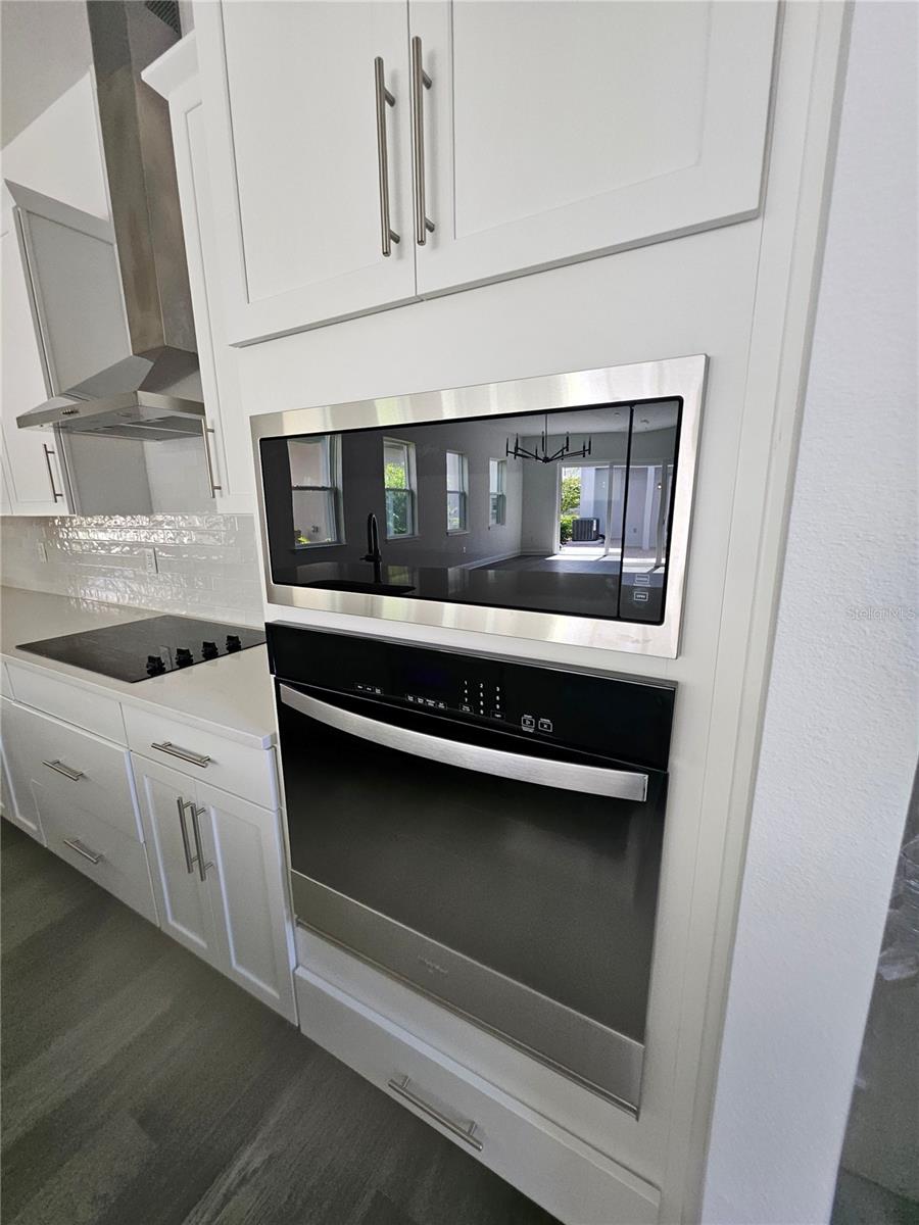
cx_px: 460
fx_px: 460
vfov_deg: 106.2
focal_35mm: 13
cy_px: 612
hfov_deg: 89.9
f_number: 2.2
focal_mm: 1.74
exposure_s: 1/60
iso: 160
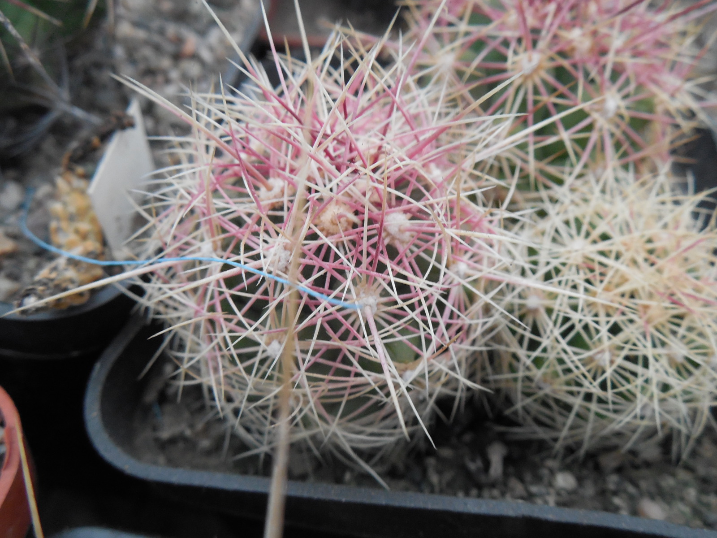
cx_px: 358
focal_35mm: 31
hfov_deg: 58.4
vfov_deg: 45.4
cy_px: 269
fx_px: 642
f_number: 3.6
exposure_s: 1/30
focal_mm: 5.6
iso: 400
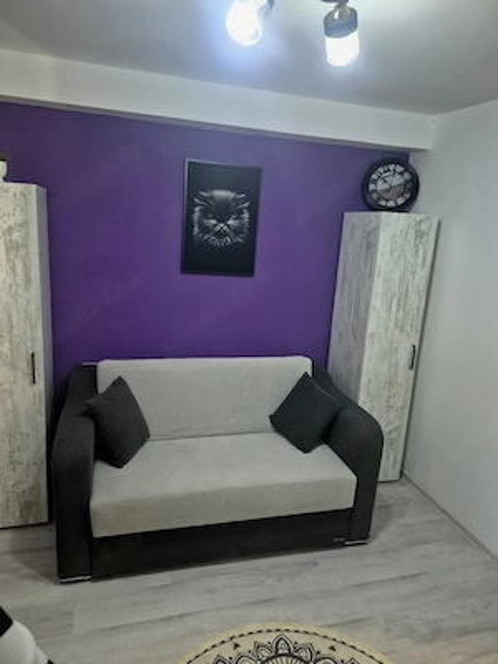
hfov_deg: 58.9
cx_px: 249
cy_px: 332
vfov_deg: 73.9
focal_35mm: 23
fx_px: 441
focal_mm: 5.4
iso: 1000
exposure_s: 1/100
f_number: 1.8
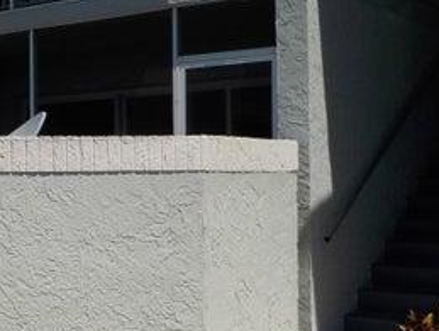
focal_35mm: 74
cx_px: 25
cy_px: 187
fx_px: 940
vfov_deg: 19.9
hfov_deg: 25.3
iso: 125
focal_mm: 4.1
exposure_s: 1/800
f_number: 6.6
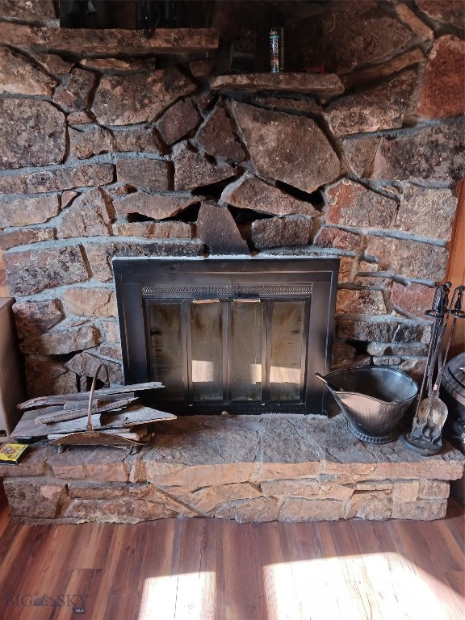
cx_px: 232
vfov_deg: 65.3
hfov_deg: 51.4
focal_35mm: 27
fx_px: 484
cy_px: 310
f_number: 1.8
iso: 160
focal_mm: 4
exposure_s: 1/40
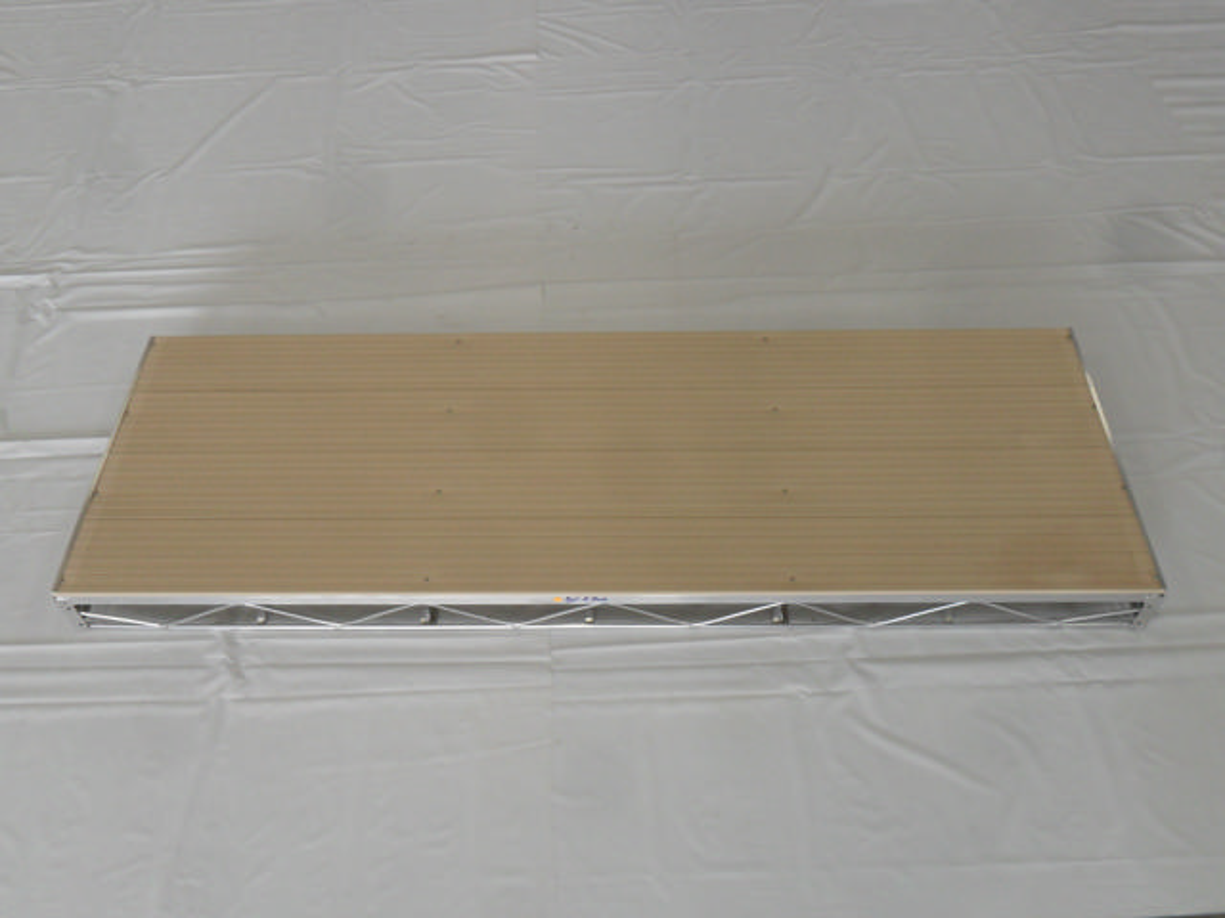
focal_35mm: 32
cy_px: 459
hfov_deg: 56.8
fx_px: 1132
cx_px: 612
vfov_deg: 44.2
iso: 100
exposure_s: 1/45
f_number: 3.7
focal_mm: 5.7
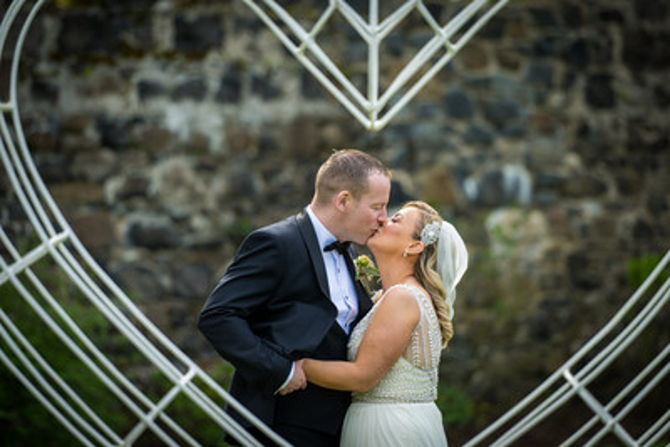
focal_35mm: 190
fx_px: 3537
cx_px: 335
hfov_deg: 10.8
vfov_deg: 7.2
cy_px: 224
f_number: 2.8
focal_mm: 190
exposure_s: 1/320
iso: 100
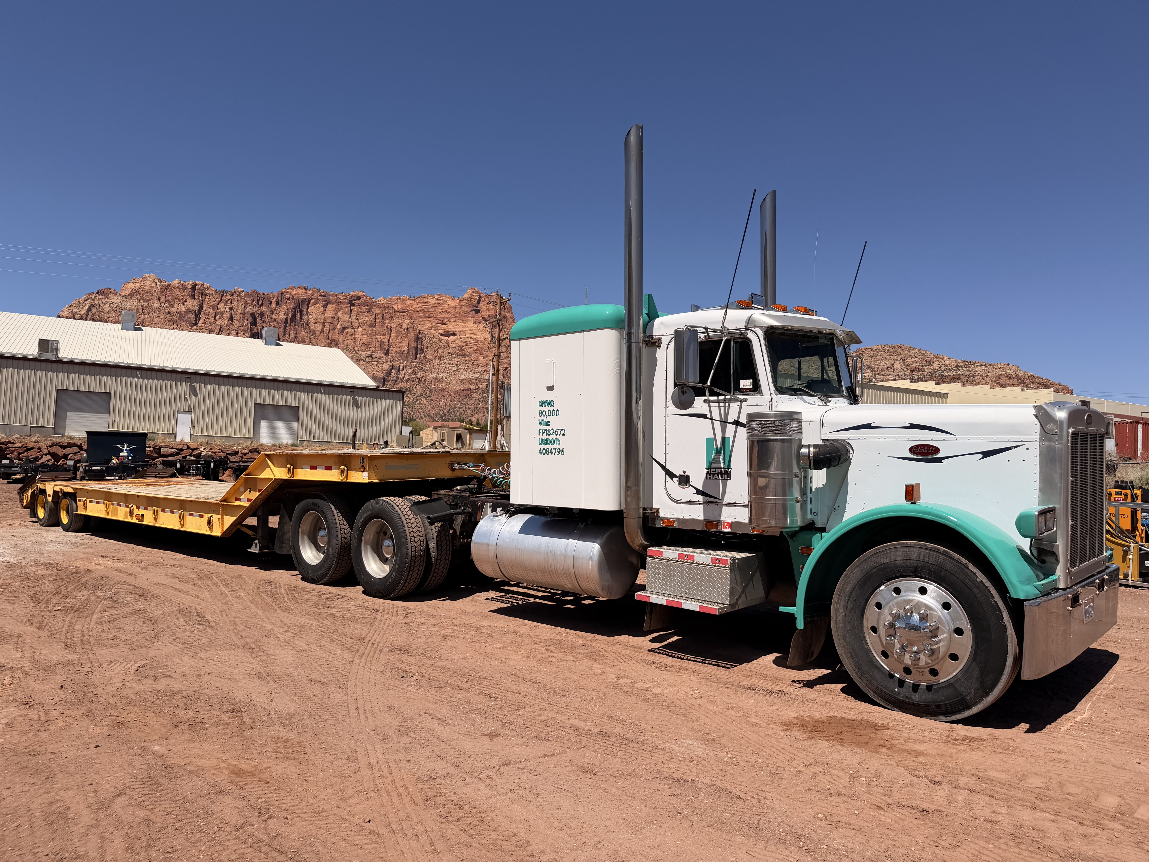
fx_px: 797
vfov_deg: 56.8
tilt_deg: +1.8
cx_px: 574
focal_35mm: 24
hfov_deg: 71.6
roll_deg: -1.4
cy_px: 431
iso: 80
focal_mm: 6.76
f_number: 1.78
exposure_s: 1/7353
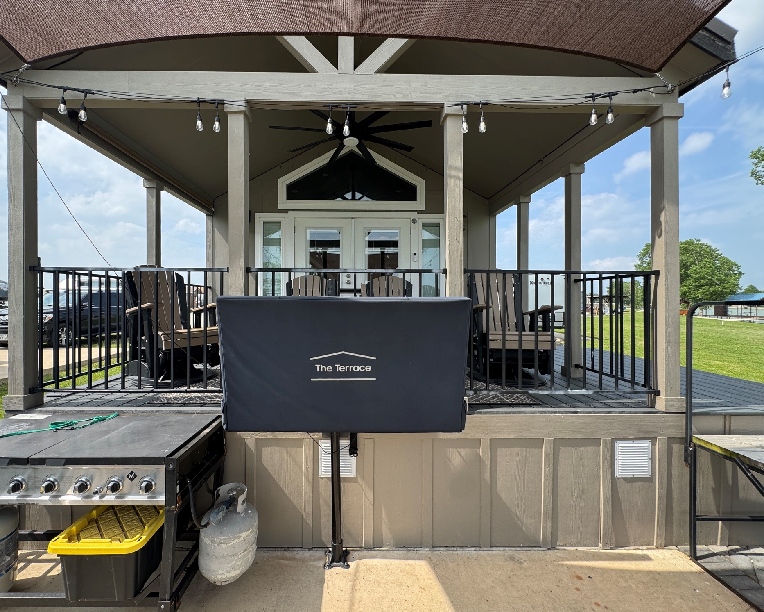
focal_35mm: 15
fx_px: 339
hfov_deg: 96.7
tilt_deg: -0.6
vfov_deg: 84.0
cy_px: 303
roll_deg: -0.3
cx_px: 360
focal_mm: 2.22
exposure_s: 1/522
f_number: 2.2
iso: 40
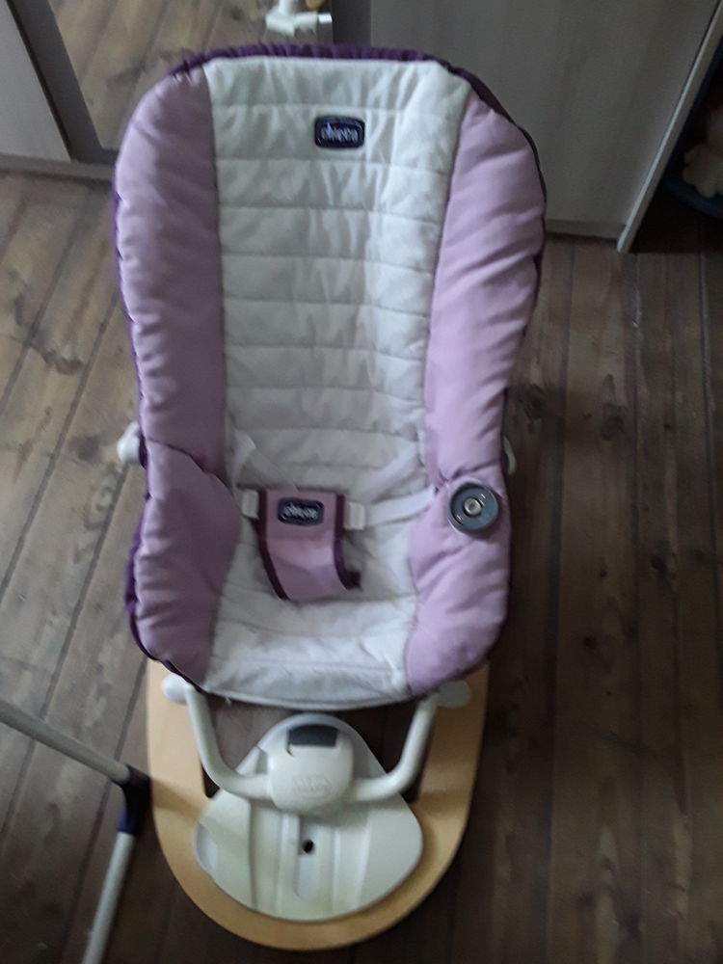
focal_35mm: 27
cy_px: 482
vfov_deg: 65.3
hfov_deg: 51.4
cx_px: 362
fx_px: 752
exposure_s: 1/17
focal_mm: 2.91
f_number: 1.9
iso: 200
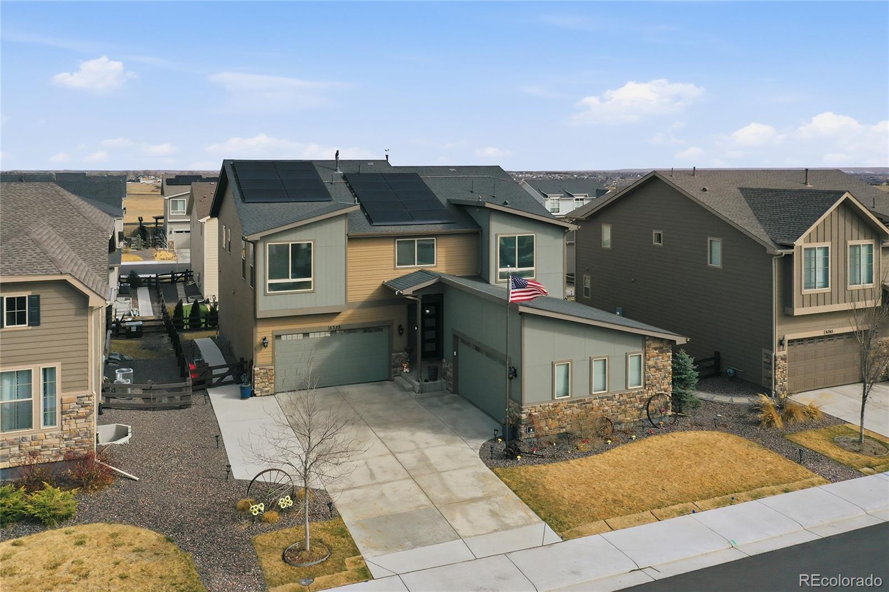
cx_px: 444
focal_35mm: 28
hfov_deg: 65.5
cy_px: 296
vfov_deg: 46.4
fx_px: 691
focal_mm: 10.3
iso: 100
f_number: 7.1
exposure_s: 1/1000
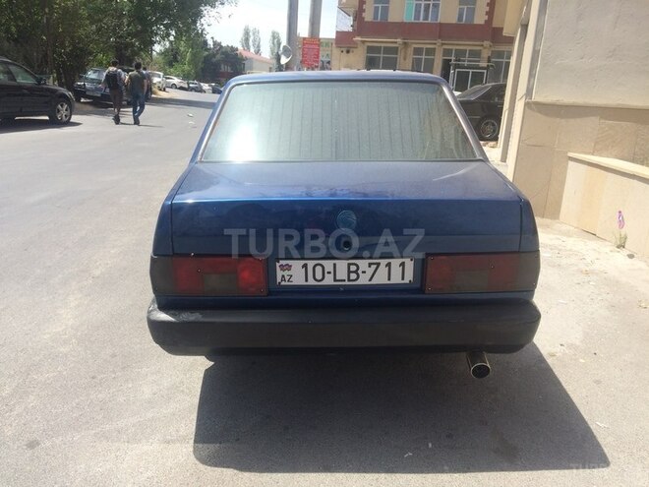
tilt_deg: -14.8
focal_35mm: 29
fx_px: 544
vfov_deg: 48.2
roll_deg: -6.3
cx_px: 324
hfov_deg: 61.7
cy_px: 244
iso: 32
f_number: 2.2
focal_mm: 4.15
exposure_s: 1/1325
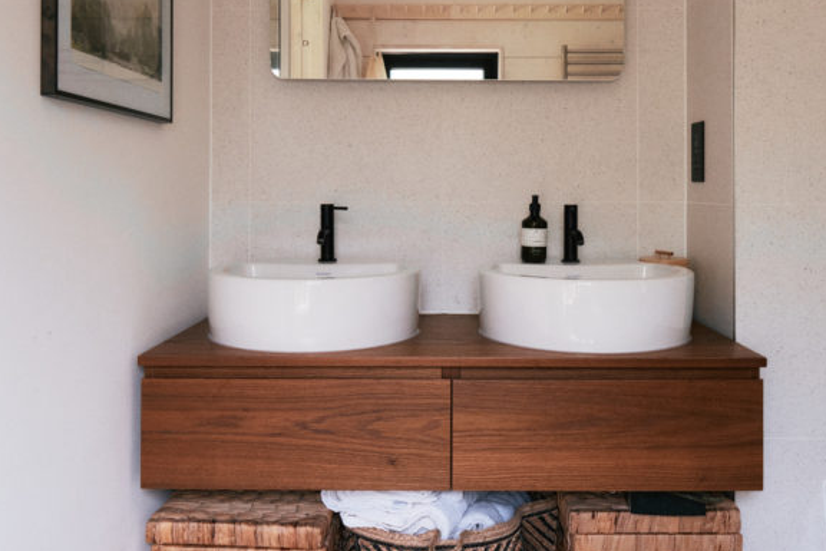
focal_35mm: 32
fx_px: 734
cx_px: 442
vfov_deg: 40.7
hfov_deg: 58.7
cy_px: 189
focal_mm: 16
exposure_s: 1/30
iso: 640
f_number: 5.6
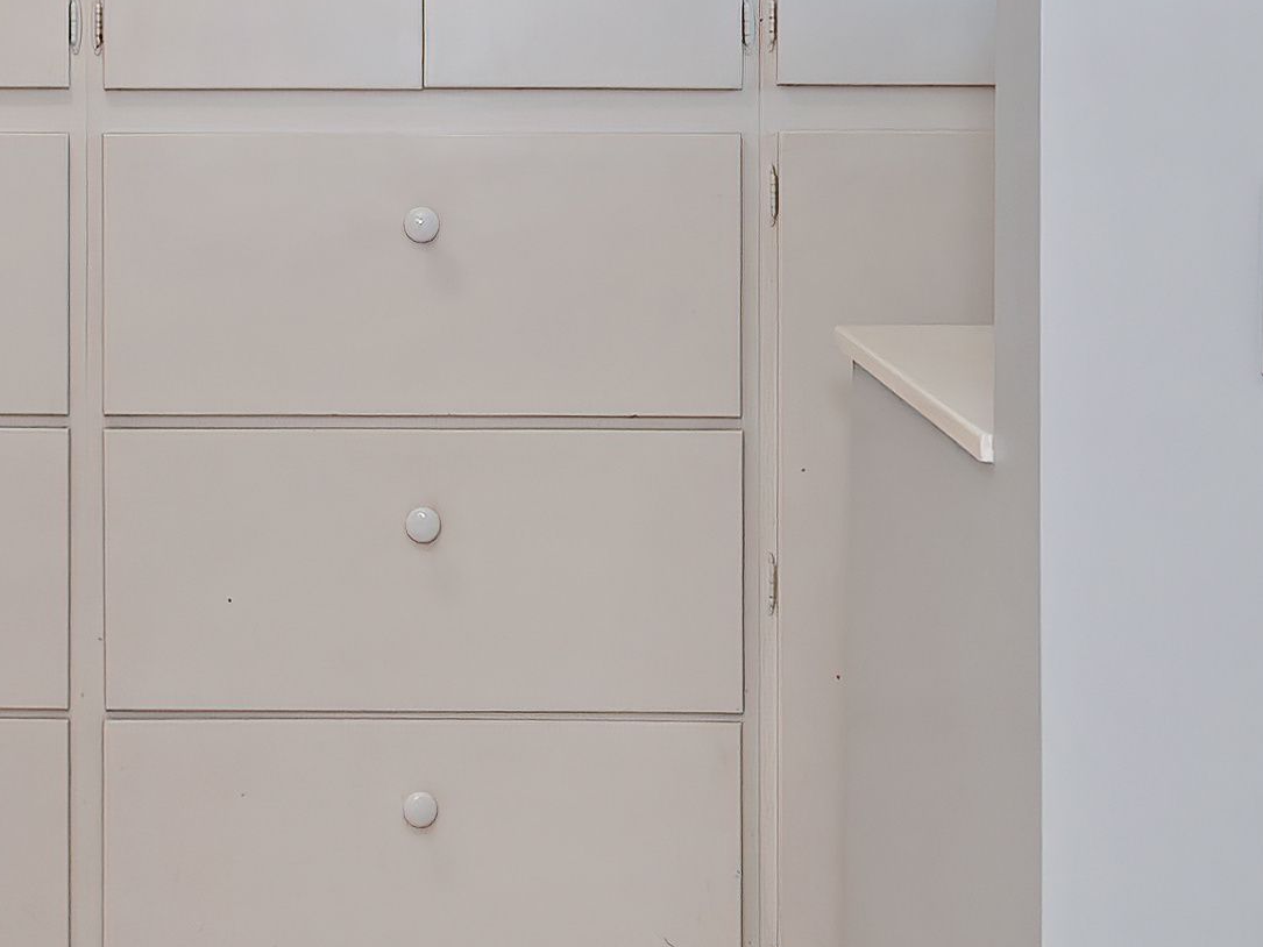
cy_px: 120
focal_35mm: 75
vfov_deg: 19.3
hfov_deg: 25.8
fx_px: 2737
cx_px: 363
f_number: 6.3
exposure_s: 1/100
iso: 640
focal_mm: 14
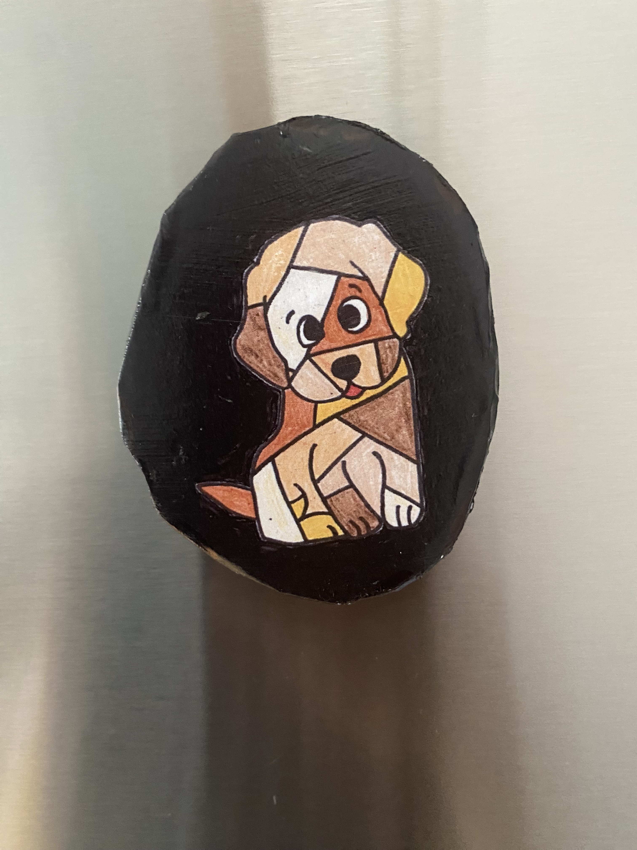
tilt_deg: -8.0
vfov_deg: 69.4
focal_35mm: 25
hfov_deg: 54.9
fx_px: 613
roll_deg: +3.8
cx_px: 318
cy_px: 425
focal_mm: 4.25
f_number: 1.8
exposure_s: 1/30
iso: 640
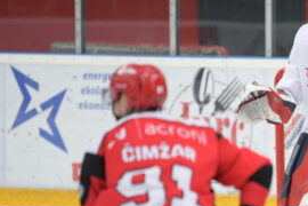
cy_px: 167
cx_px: 354
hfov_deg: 3.7
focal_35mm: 556
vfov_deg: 2.5
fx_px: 4757
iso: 1250
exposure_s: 1/640
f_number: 2.8
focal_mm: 200
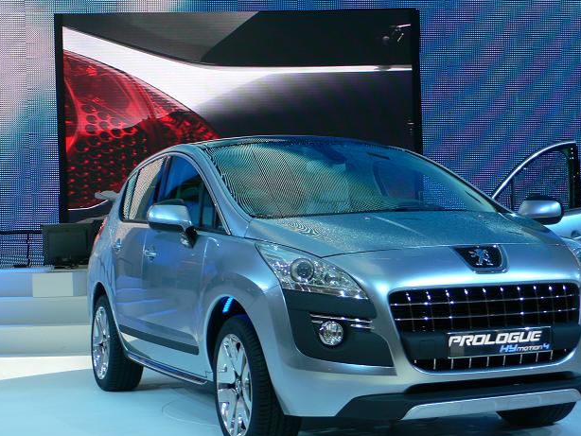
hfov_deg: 28.5
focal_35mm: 68
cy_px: 249
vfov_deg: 21.6
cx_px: 306
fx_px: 1142
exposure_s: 1/100
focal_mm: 10.8
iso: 80
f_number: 3.6
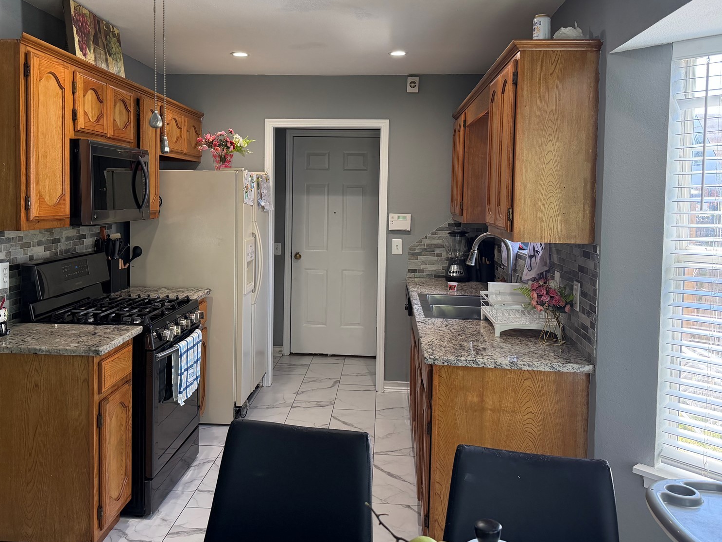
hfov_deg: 58.2
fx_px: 647
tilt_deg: -3.0
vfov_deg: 45.2
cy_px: 221
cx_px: 327
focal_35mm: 31
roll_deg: -0.7
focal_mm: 6.76
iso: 200
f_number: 1.78
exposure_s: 1/134
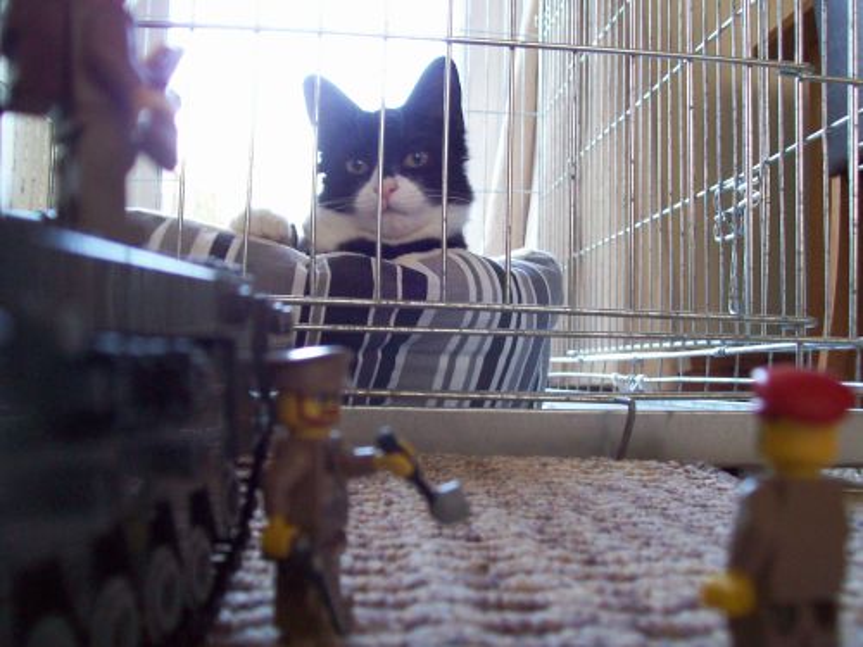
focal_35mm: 36
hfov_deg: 51.4
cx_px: 432
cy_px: 324
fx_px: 898
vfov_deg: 39.7
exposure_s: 1/16.3
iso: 160
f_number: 2.7
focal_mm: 6
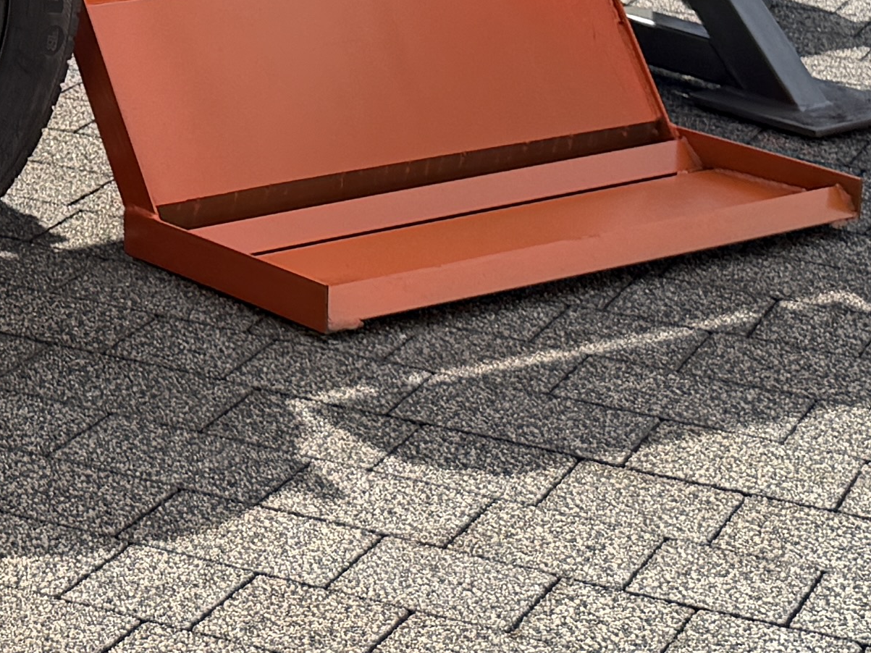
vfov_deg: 12.5
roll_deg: +0.0
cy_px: -272
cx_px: -201
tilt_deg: -7.8
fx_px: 2868
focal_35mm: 114
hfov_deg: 16.5
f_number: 1.78
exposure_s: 1/2370
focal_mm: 6.76
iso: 80
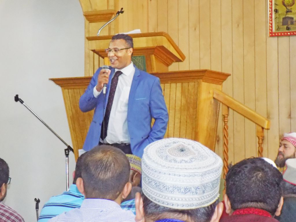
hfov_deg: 18.4
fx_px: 915
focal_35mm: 107
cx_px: 148
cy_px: 111
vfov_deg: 13.8
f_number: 4.7
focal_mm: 19.1
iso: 720
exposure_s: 1/30
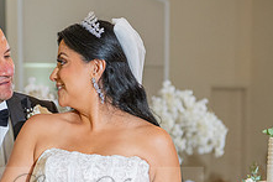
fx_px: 1515
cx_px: 86
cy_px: 240
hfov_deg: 10.3
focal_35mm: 200
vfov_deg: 6.8
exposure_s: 1/125
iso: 800
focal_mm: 62
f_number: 4
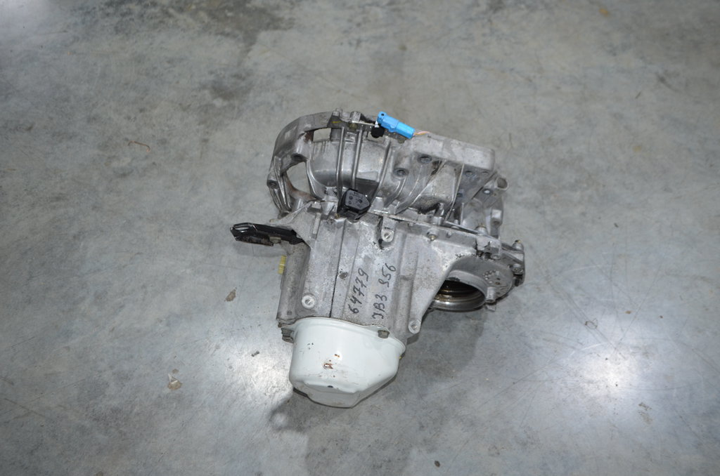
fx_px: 659
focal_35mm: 33
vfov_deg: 39.8
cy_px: 238
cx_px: 360
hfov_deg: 57.3
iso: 560
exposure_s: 1/60
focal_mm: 22
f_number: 3.8
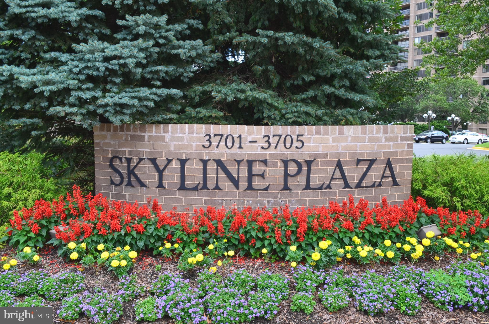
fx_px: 447
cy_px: 162
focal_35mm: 33
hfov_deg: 57.3
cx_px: 244
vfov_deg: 39.8
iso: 250
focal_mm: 22
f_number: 10
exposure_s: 1/60
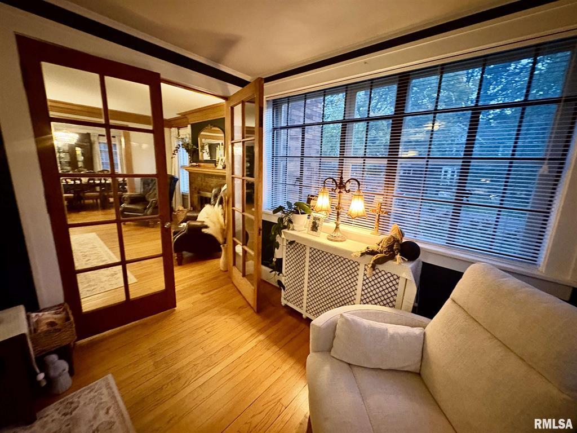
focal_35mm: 14
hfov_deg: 102.1
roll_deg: -2.6
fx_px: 233
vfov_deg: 85.7
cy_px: 216
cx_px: 288
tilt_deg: -10.4
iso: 800
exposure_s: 1/40
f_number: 2.2
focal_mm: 2.22
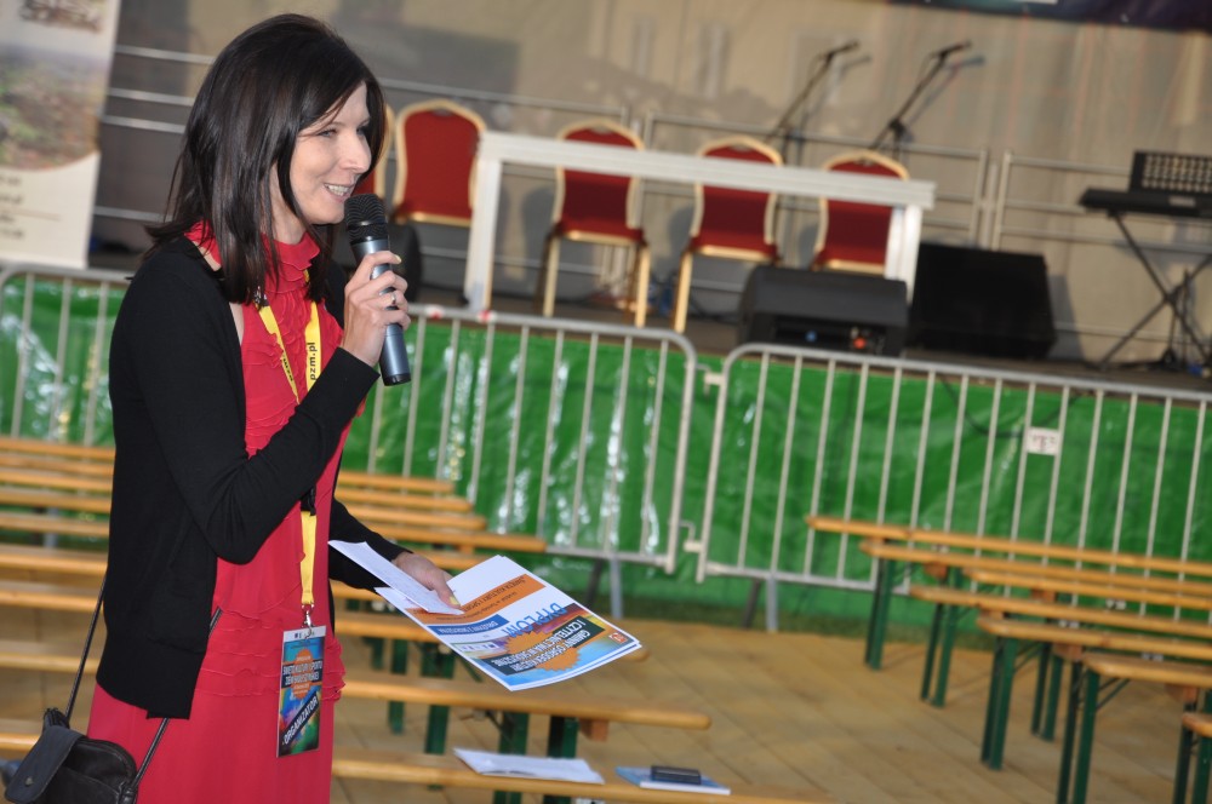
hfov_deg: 13.1
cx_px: 606
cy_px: 402
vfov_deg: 8.7
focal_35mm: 158
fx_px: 5296
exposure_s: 1/200
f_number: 7.1
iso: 200
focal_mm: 105
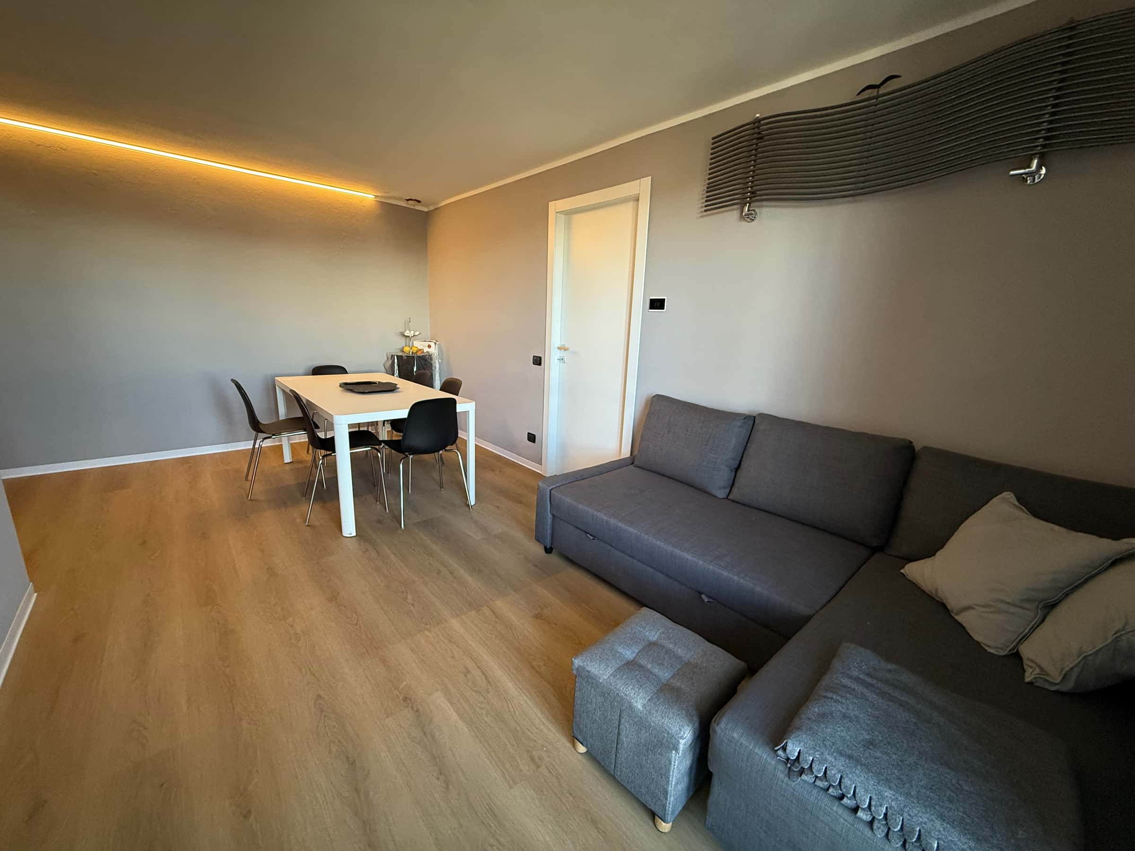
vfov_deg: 85.7
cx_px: 568
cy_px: 426
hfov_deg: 102.1
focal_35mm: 14
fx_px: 459
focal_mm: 2.22
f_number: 2.2
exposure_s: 1/100
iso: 320
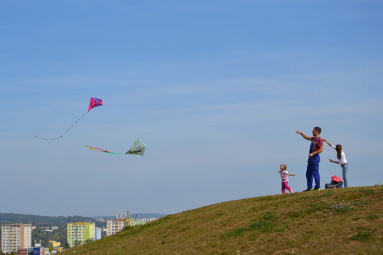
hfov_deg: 29.9
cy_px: 128
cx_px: 192
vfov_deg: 20.2
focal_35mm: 68
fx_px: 718
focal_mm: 45
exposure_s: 1/320
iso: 100
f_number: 9
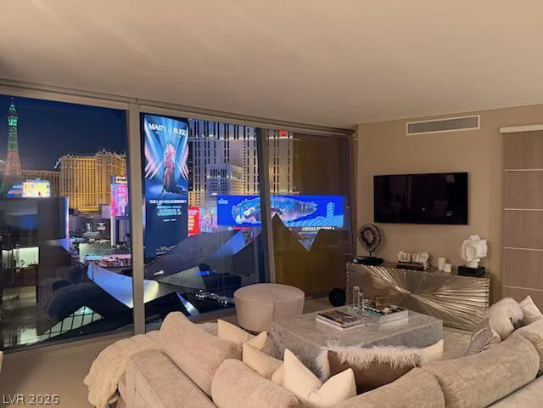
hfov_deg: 71.6
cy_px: 204
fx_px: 376
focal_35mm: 24
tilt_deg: -1.3
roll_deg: -0.4
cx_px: 272
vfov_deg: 56.8
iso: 500
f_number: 1.78
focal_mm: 6.76
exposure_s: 1/60
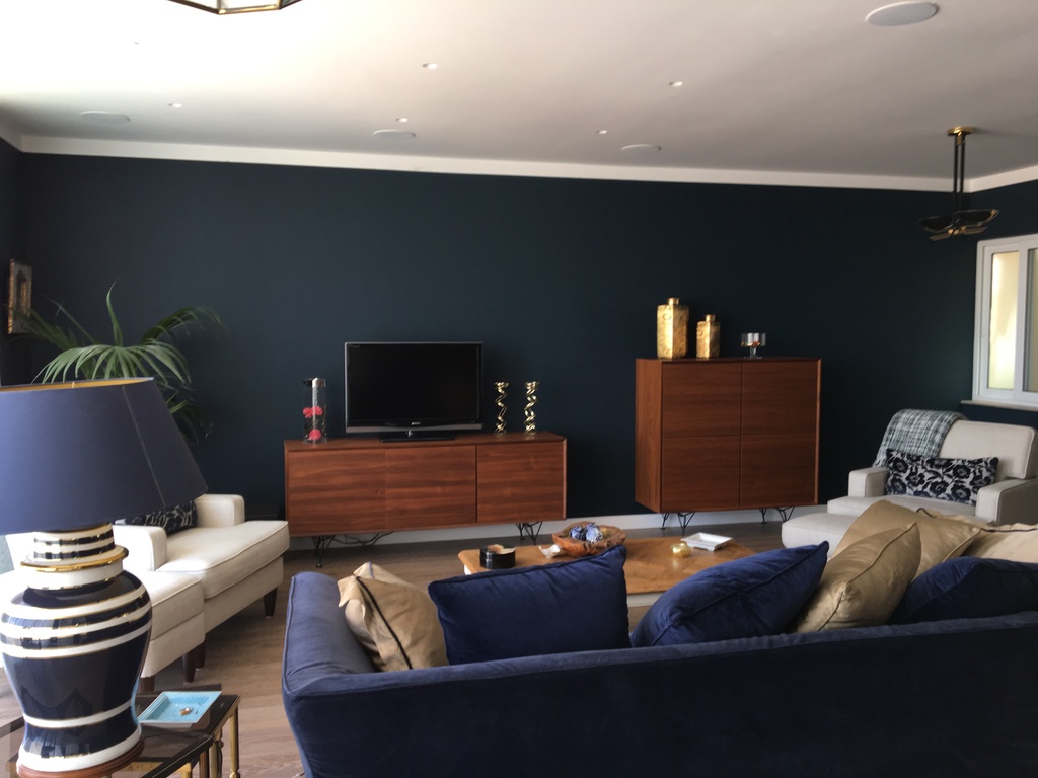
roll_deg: -0.3
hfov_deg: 61.7
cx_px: 519
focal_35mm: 29
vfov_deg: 48.2
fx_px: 870
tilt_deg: -3.0
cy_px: 389
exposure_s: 1/33
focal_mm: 4.15
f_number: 2.2
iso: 32
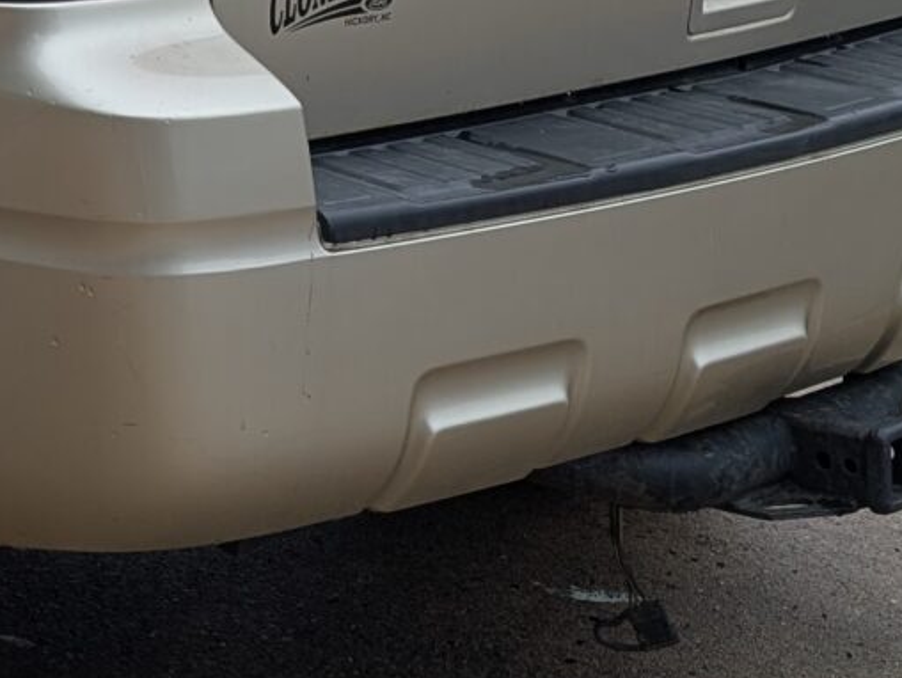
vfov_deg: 11.8
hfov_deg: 15.7
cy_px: -319
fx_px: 3156
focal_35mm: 121
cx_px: -130
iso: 20
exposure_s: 1/377
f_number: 1.68
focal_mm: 6.9
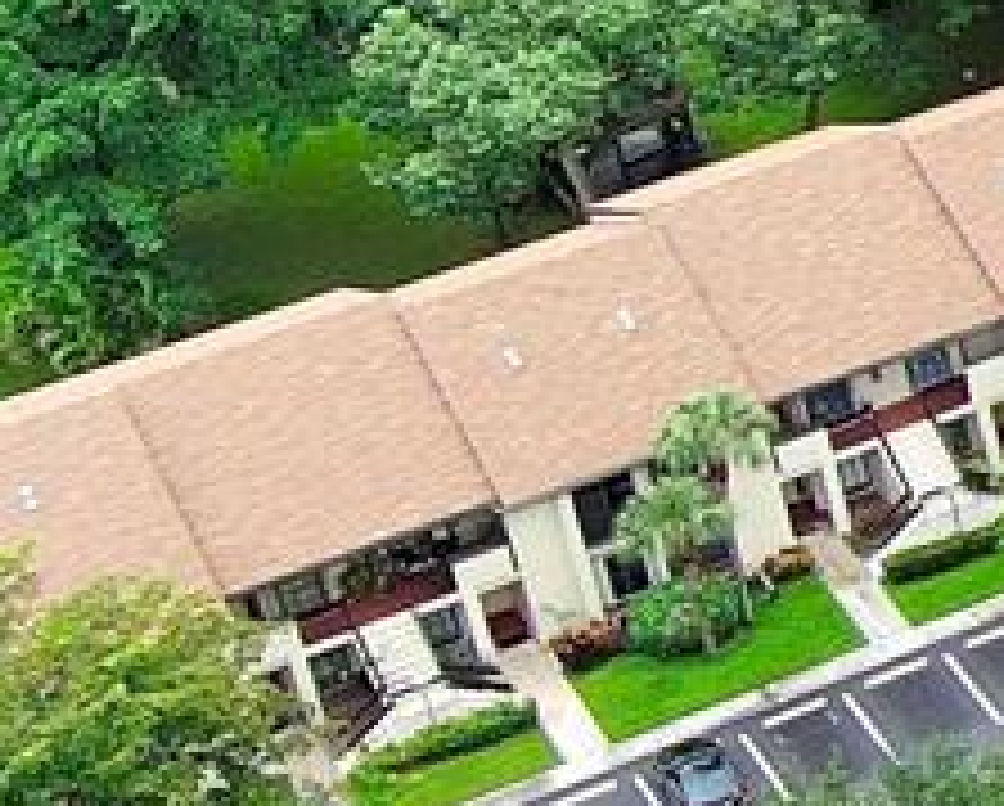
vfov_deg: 7.9
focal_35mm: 195
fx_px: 5802
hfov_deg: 8.0
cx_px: 3350
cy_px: -149
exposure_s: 1/345
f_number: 2.8
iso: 100
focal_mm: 10.57
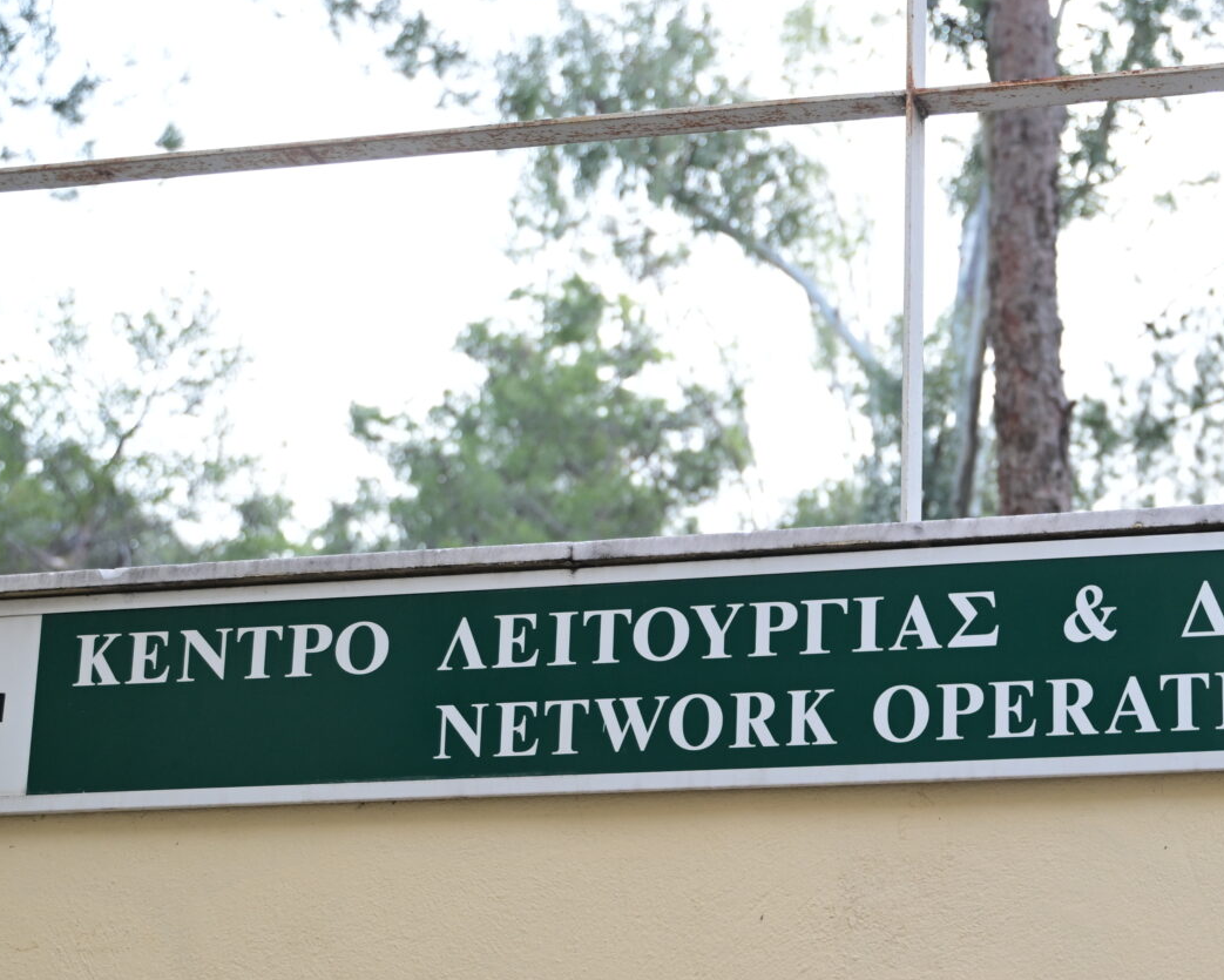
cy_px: 556
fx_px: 2796
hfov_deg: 24.1
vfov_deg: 19.9
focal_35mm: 77
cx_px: 1070
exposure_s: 1/320
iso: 400
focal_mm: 33.5
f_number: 3.2
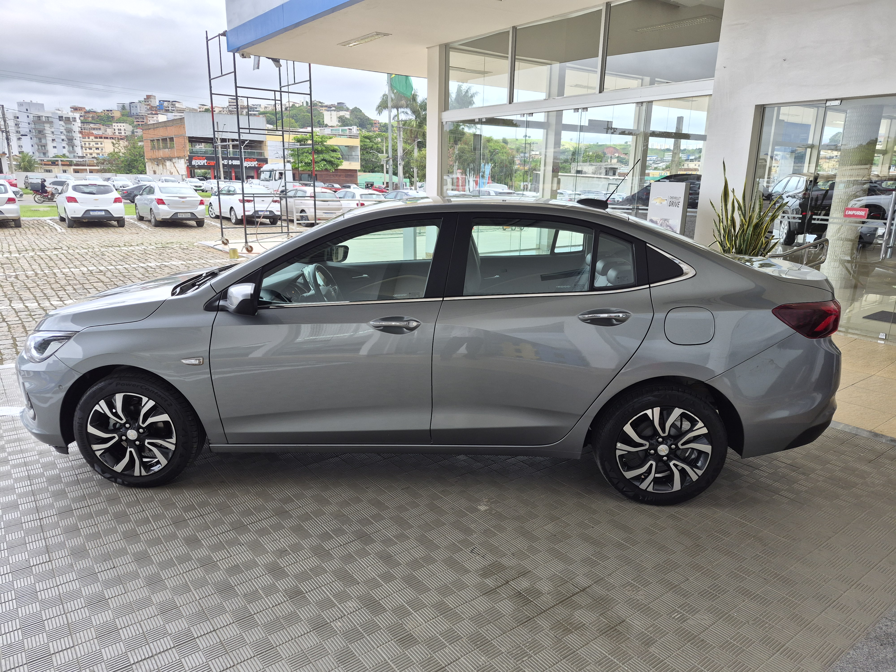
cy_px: 336
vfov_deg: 58.9
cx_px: 448
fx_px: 595
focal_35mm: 23
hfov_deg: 73.9
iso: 50
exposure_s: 1/359
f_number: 1.8
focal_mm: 5.4
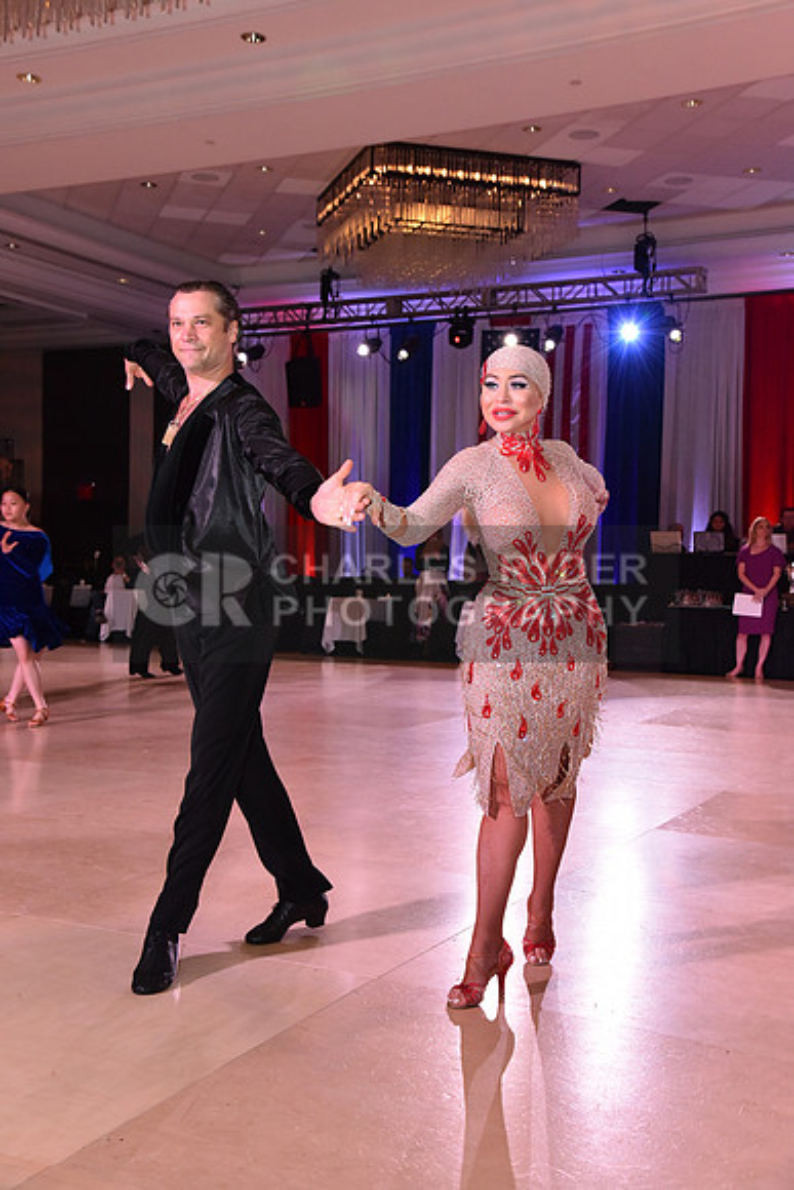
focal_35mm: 44
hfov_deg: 30.5
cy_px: 595
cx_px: 397
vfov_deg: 44.5
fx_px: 1455
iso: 2500
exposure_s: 1/320
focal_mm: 44
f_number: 7.1
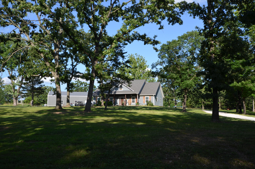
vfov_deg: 39.8
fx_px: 233
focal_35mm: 33
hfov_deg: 57.3
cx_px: 128
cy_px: 84
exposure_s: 1/250
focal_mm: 22
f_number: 8
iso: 160
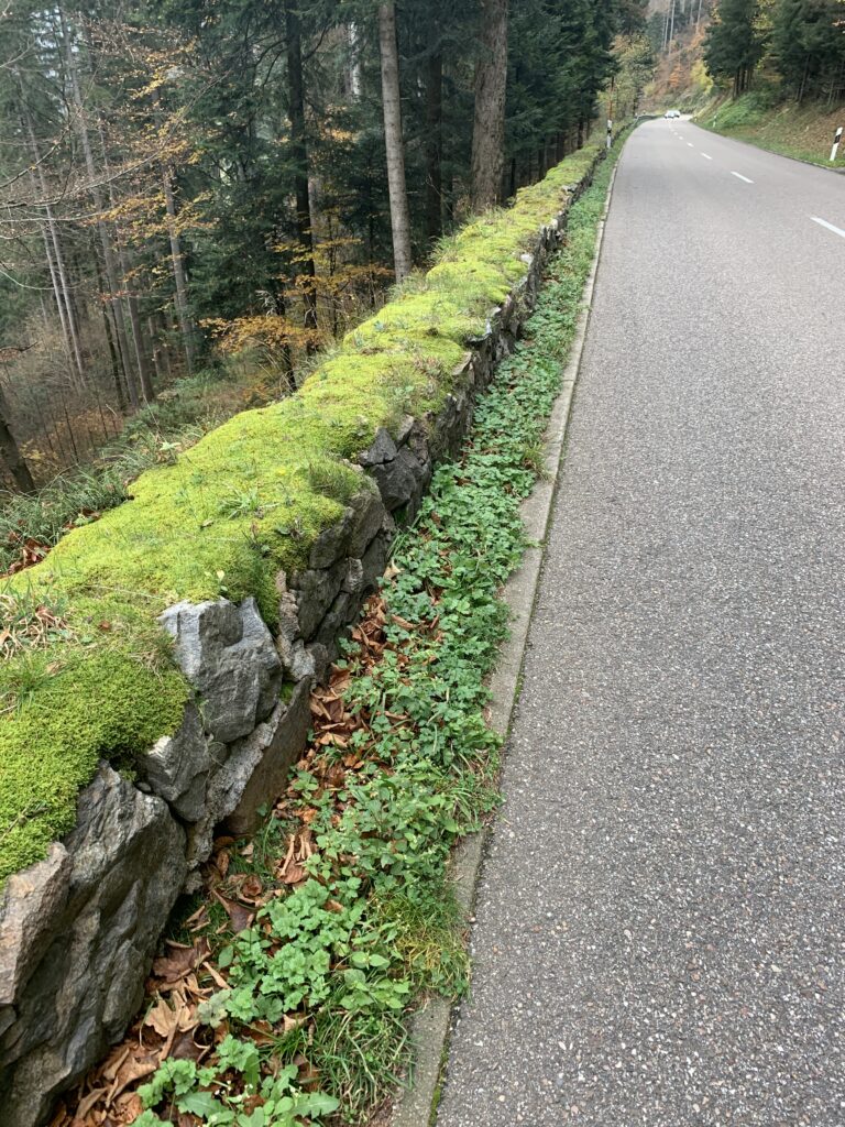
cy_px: 564
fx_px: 846
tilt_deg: -30.9
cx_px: 422
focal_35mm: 26
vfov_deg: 67.3
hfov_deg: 53.1
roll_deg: +1.5
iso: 64
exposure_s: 1/121
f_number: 1.8
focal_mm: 4.25
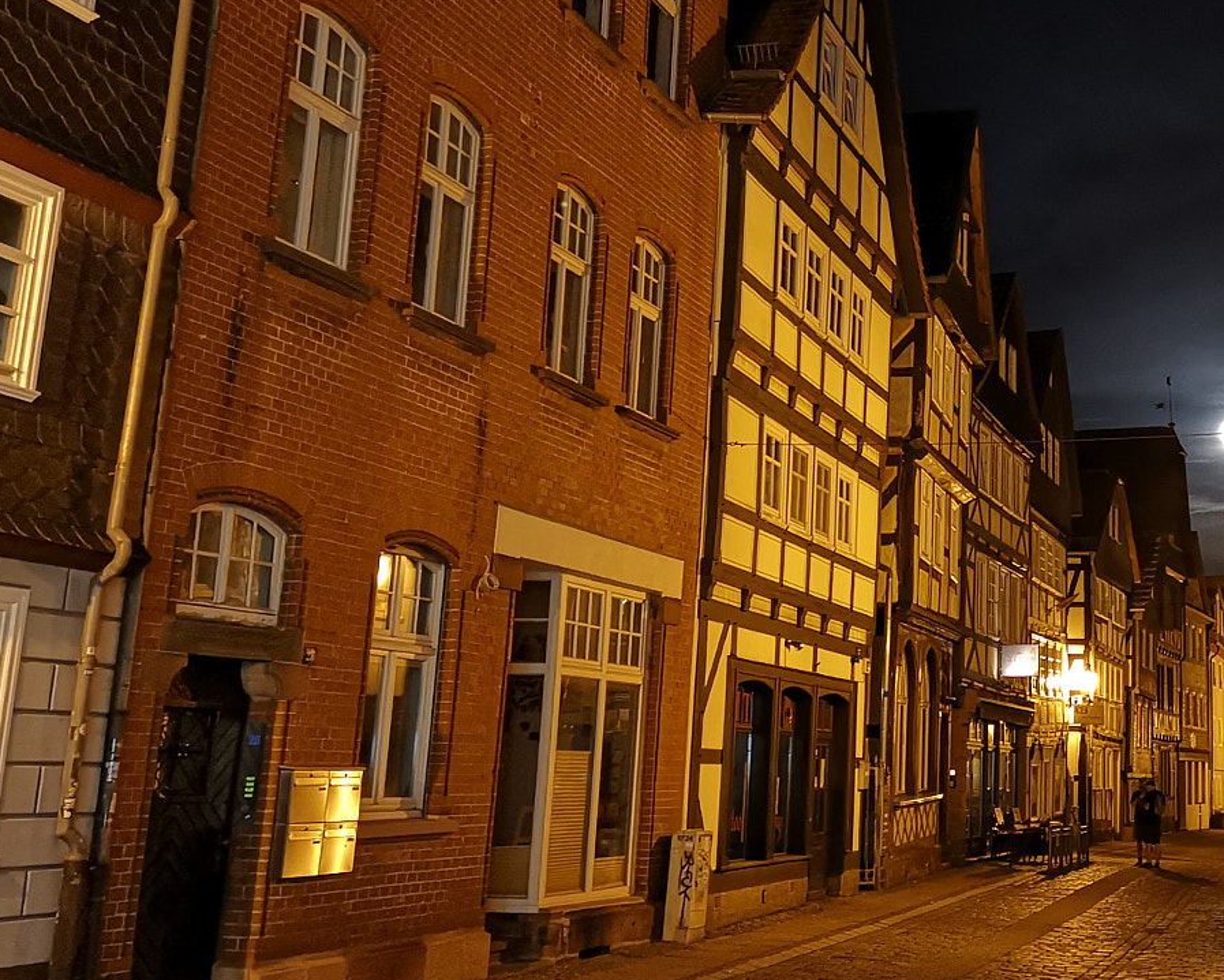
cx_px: 963
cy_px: 400
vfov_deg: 32.0
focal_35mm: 47
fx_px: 1703
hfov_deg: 38.2
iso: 1250
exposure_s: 4
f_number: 1.8
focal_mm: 3.95
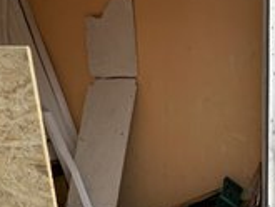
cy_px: 145
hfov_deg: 27.4
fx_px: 501
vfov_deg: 23.2
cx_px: 322
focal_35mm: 63
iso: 32
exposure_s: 1/2817
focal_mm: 4.2
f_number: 1.6
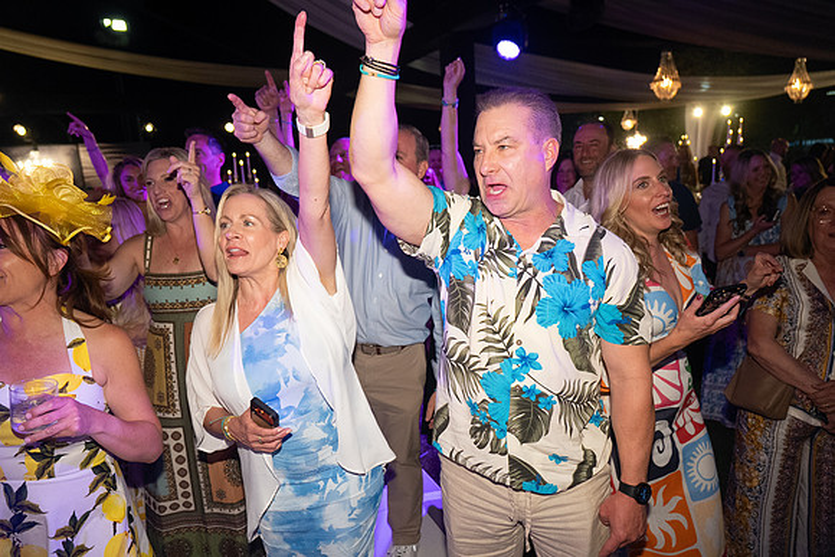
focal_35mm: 24
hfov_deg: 73.7
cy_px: 278
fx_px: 557
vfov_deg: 53.2
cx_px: 418
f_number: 4
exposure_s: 1/125
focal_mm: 24
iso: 3200
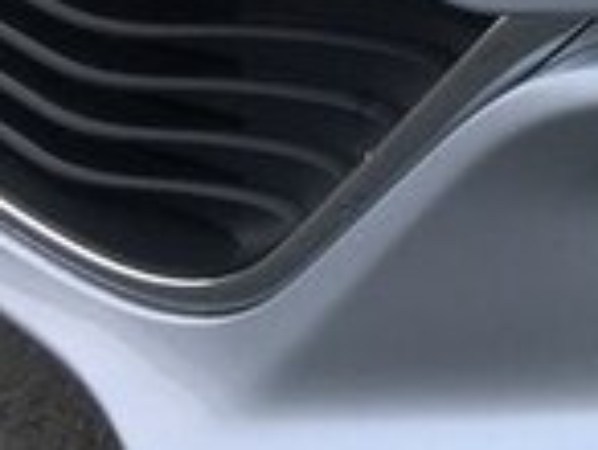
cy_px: -325
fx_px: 2267
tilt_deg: -13.7
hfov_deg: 12.4
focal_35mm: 131
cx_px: 1348
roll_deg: -1.5
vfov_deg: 10.7
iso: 25
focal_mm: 4.15
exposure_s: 1/569
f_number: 2.2
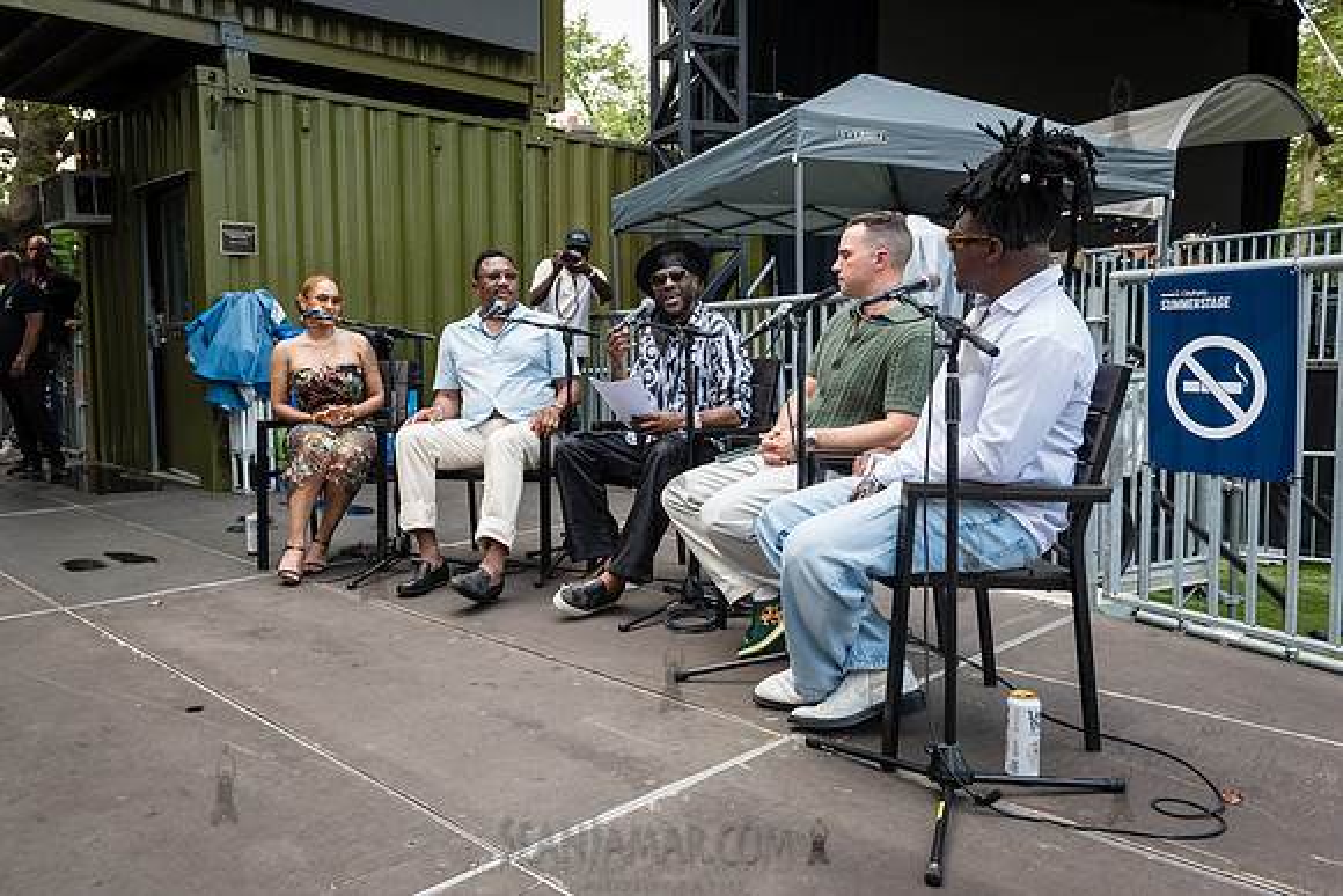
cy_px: 430
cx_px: 560
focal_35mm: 28
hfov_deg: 65.1
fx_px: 1044
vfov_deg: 46.4
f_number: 4.5
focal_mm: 24
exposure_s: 1/500
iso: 1000
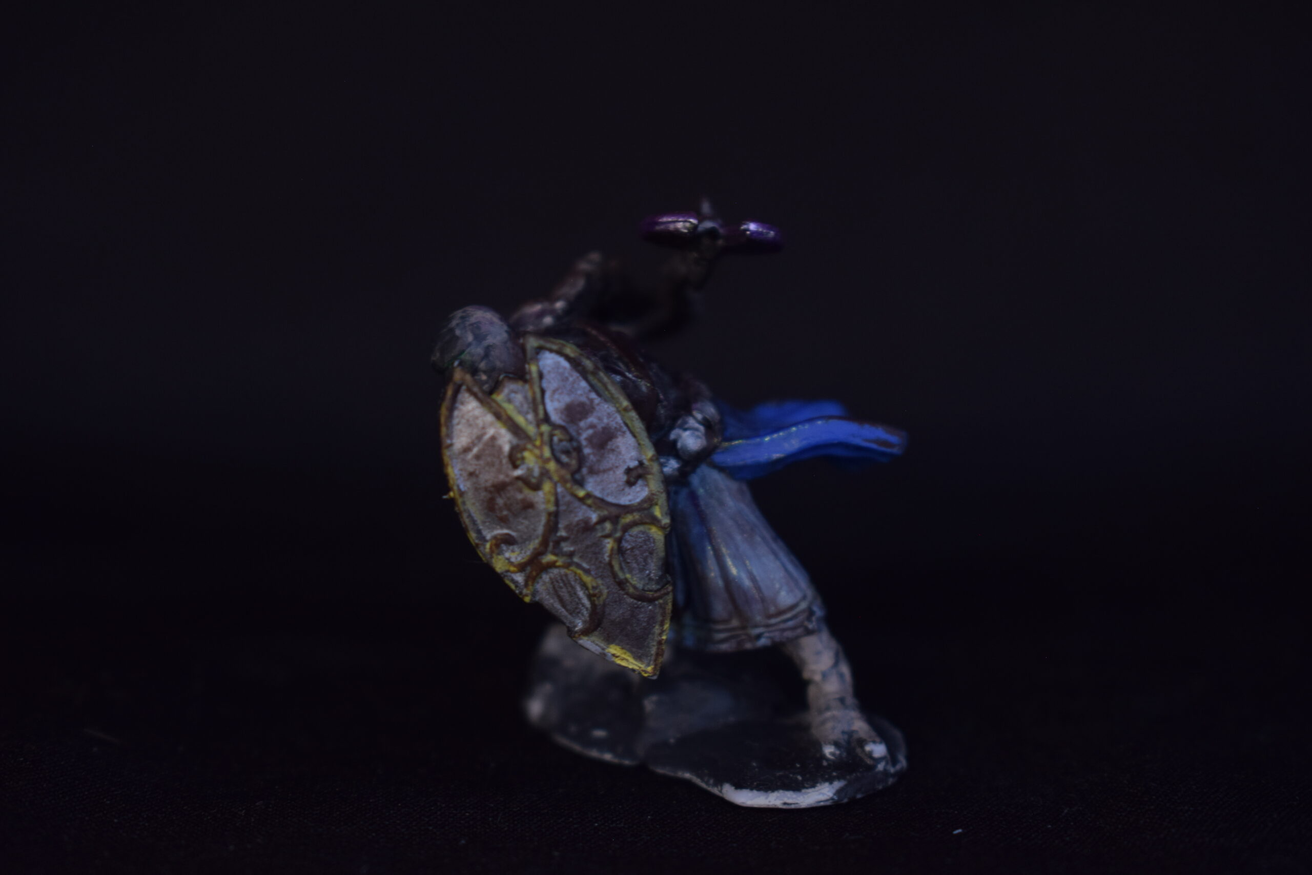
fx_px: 3007
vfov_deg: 16.6
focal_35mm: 82
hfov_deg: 24.6
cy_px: 438
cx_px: 656
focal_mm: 55
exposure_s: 1/30
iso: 400
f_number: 5.6
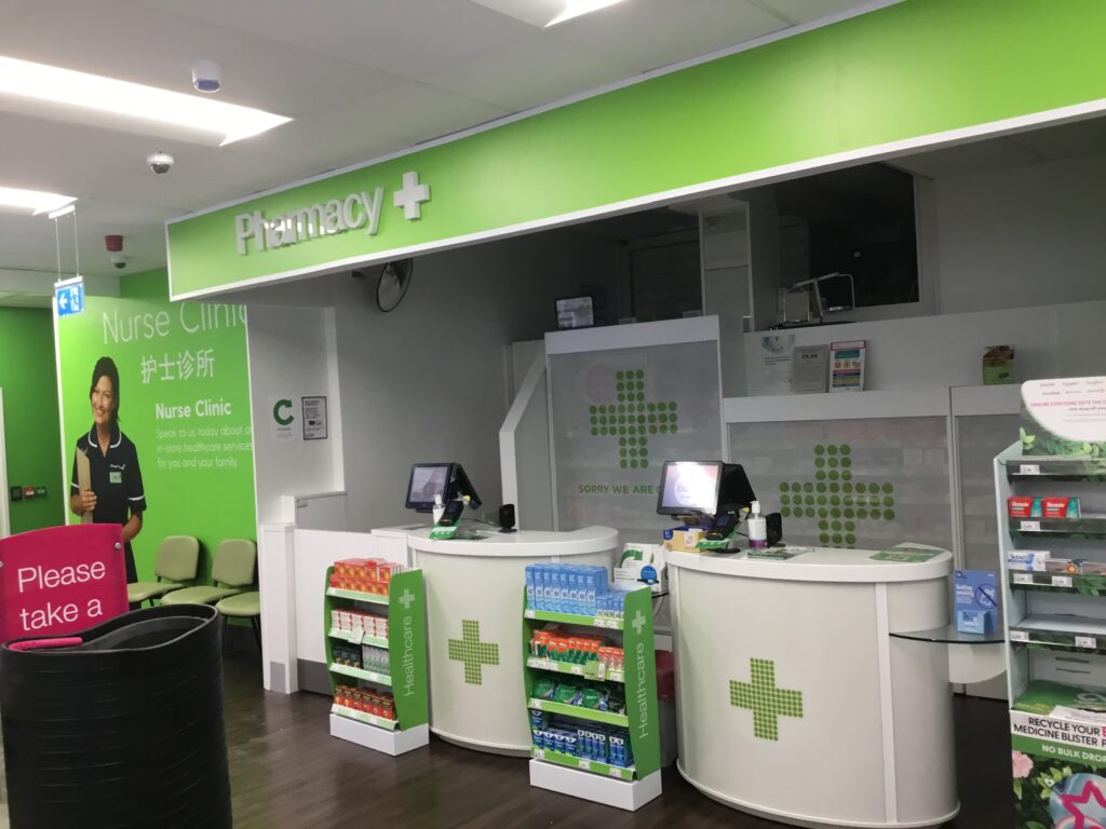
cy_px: 414
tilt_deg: +1.8
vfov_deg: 45.4
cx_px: 553
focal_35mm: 31
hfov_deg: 58.4
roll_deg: +2.5
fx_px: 990
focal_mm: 3.3
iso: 40
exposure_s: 1/33
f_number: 2.4
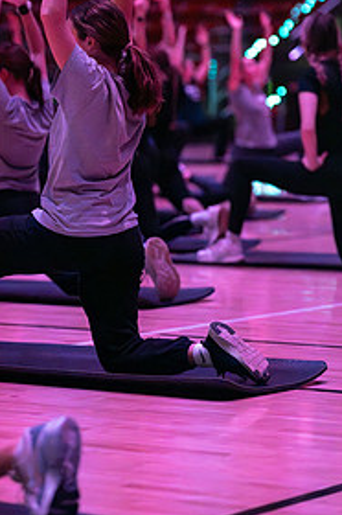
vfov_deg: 12.1
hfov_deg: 8.1
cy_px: 107
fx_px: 2414
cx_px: 68
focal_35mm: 169
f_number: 2.8
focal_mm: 105
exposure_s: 1/1600
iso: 12800
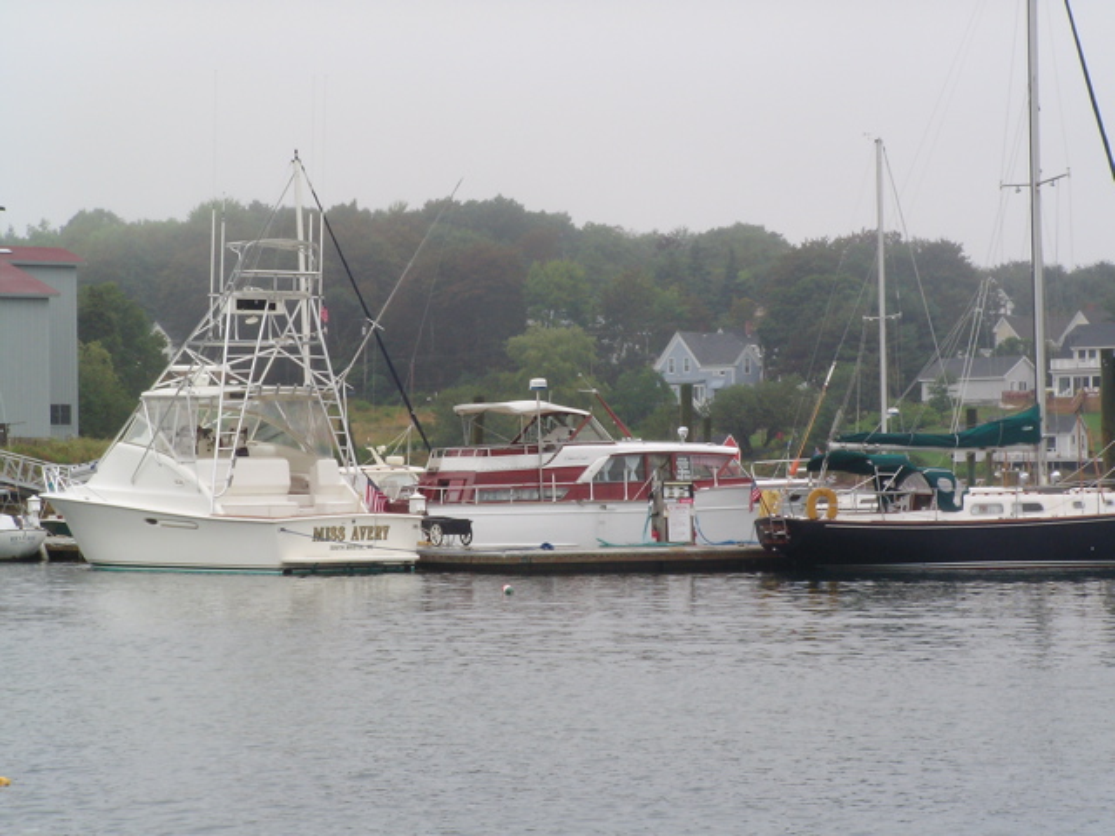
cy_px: 418
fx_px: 3414
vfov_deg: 14.0
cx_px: 558
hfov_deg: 18.5
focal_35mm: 106
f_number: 7.6
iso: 50
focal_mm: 16.3
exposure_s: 1/263
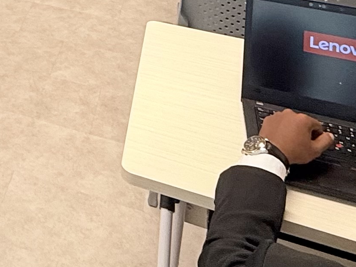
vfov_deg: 17.8
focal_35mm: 68
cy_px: -200
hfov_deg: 23.7
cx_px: -153
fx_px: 700
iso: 125
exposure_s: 1/99
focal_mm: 2.22
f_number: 2.2
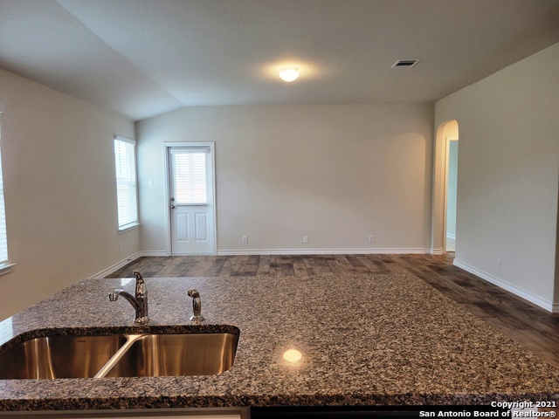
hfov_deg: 67.3
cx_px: 280
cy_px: 210
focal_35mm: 26
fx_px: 420
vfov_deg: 53.1
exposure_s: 1/119
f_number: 1.8
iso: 160
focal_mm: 5.4
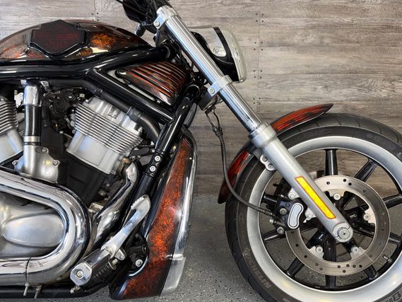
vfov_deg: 51.4
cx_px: 215
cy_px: 146
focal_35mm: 27
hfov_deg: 65.2
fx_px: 314
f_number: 1.78
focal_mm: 6.76
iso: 50
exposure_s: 1/27
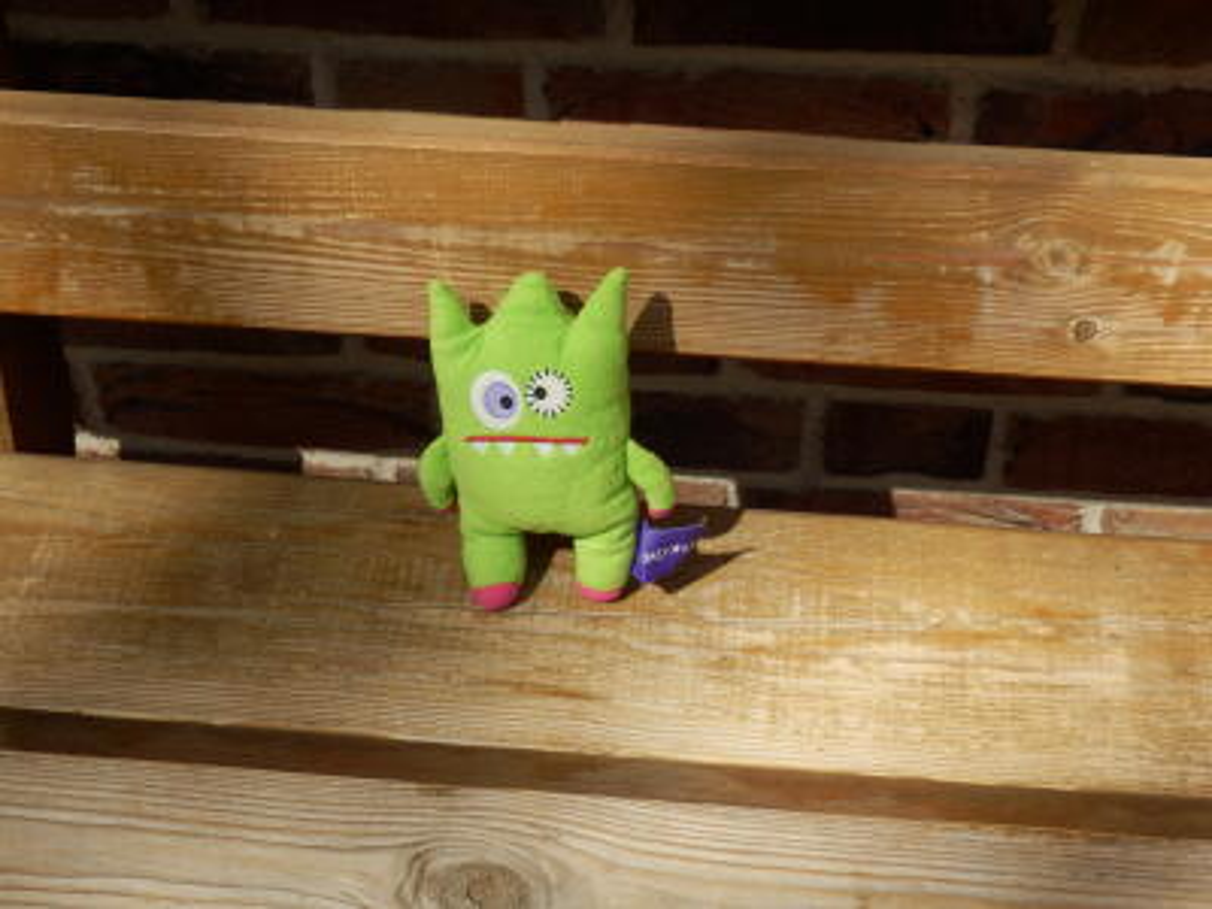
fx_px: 1891
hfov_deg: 35.5
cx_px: 606
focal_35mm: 54
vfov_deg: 27.0
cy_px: 454
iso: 80
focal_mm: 9.8
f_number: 4.1
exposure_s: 1/400
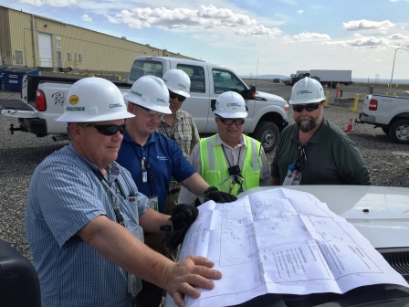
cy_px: 154
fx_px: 343
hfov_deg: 61.7
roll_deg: -2.1
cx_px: 204
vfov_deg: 48.2
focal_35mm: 29
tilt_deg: -13.0
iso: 32
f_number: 2.2
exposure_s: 1/2639
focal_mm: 4.15
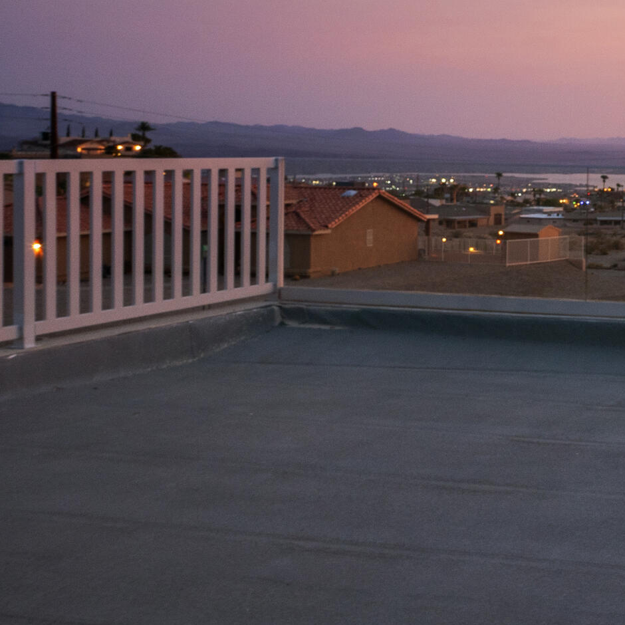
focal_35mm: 61
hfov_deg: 24.7
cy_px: 187
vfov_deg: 27.9
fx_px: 1246
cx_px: 799
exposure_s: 1/1.25
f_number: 9
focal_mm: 18
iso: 250
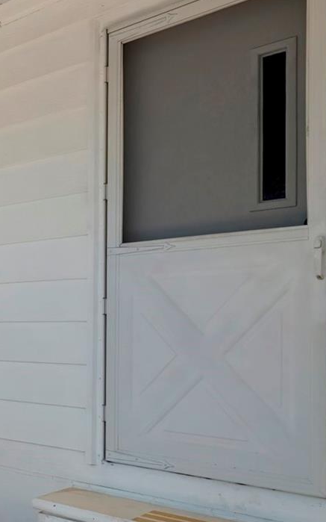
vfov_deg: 46.8
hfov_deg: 23.4
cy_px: 323
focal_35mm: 42
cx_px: -182
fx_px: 597
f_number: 8
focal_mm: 12
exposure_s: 1/2000
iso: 800
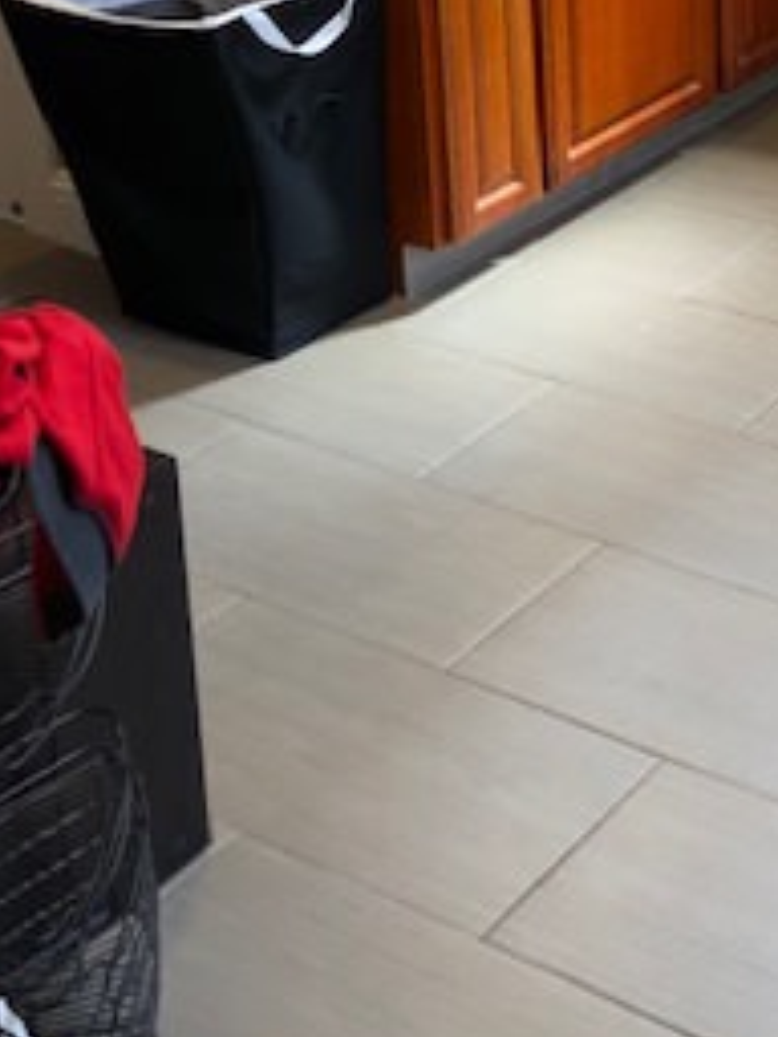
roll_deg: +0.6
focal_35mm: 70
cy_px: -73
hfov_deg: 20.0
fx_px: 2098
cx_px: 867
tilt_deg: -12.5
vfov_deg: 25.9
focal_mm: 3.99
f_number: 1.8
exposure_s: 1/30
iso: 32
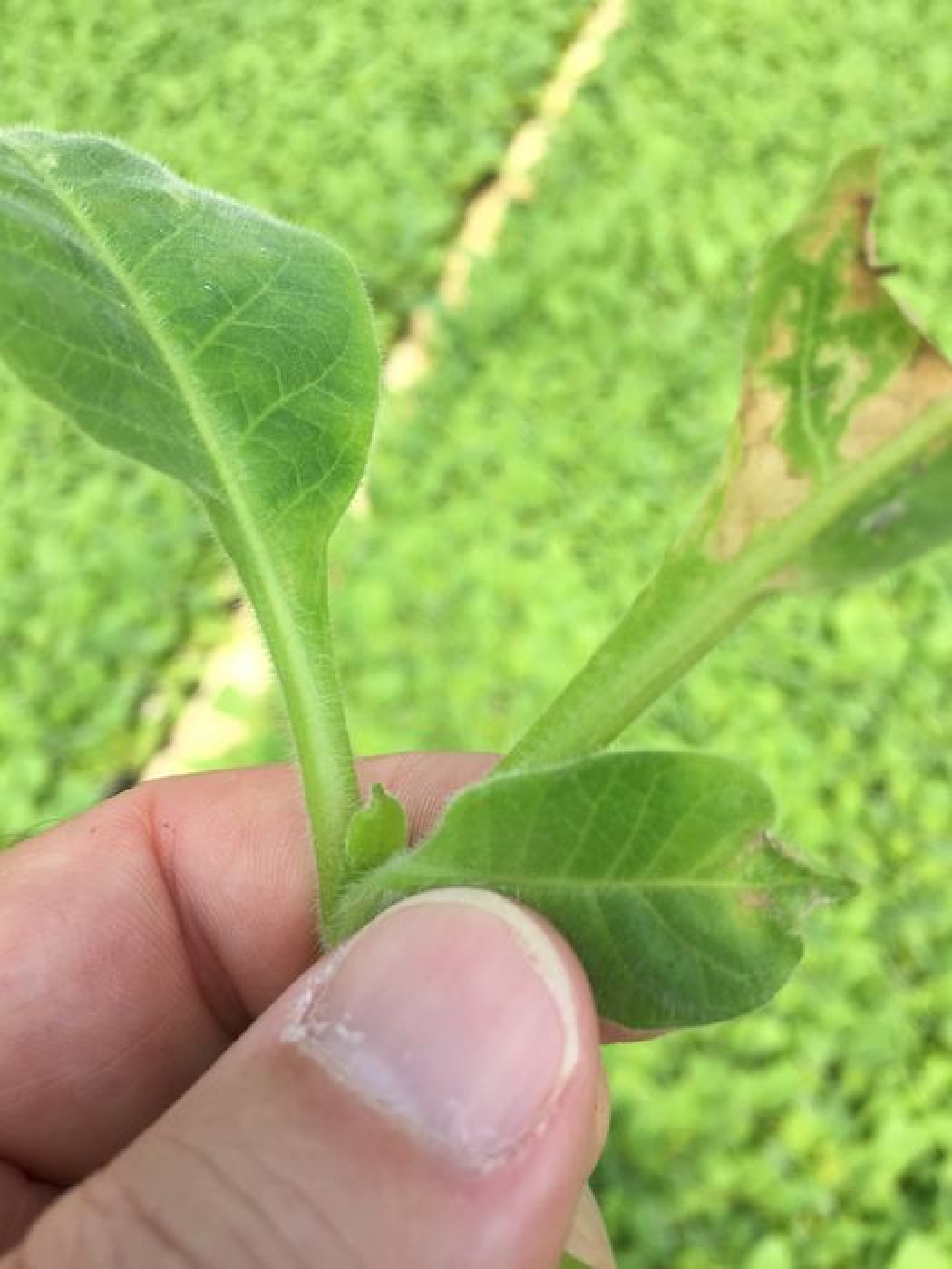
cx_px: 476
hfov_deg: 48.2
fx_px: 1063
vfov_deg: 61.7
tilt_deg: -48.8
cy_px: 634
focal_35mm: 29
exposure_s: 1/824
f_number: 2.2
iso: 32
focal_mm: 4.15
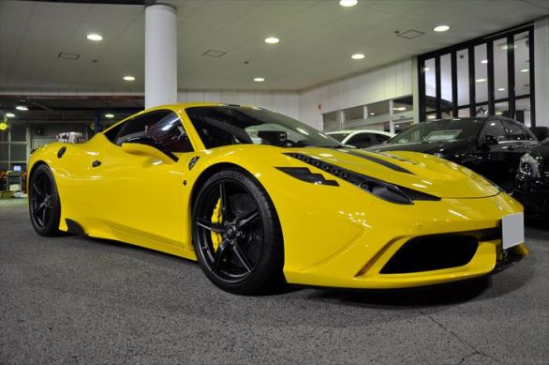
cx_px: 274
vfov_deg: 41.6
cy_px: 182
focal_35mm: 32
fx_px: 480
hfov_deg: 59.6
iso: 400
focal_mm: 21
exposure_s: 1/25
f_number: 5
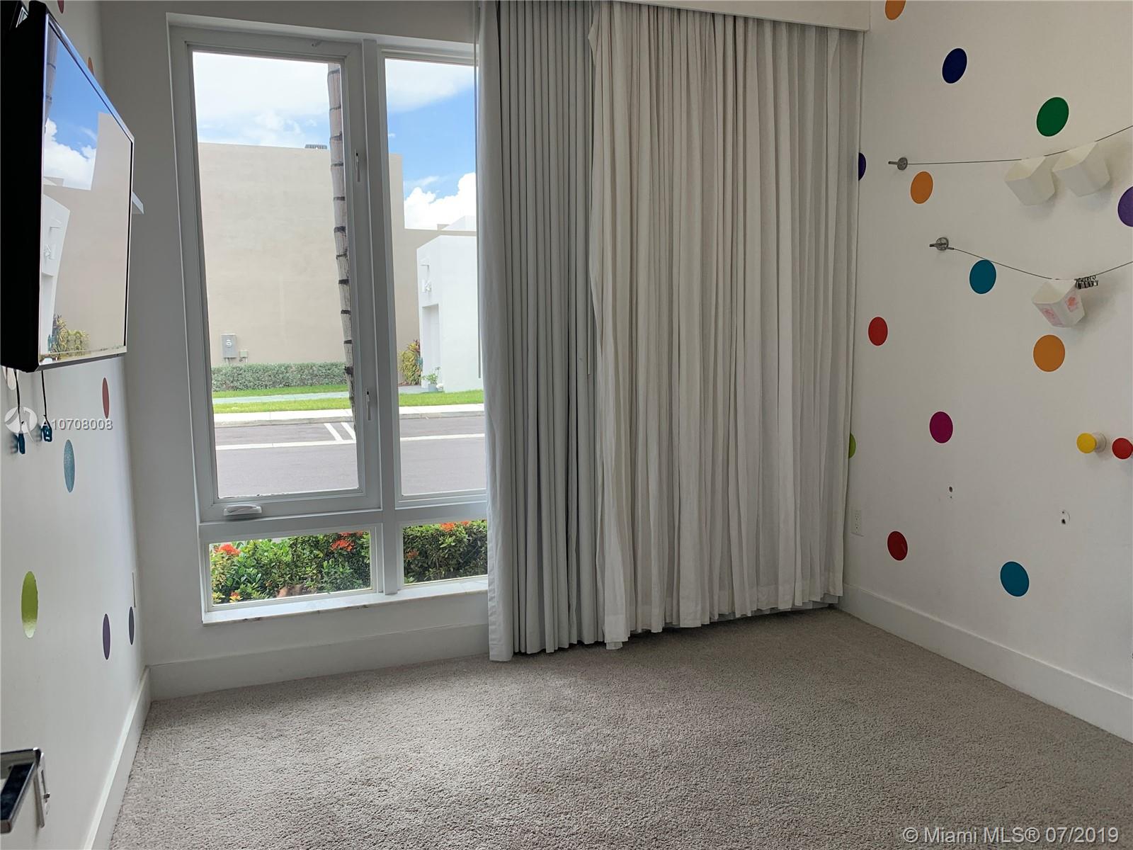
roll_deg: +0.7
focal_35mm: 26
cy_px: 425
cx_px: 566
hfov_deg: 67.3
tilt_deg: -4.3
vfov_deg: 53.1
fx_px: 851
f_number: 1.8
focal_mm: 4.25
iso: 25
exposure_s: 1/181
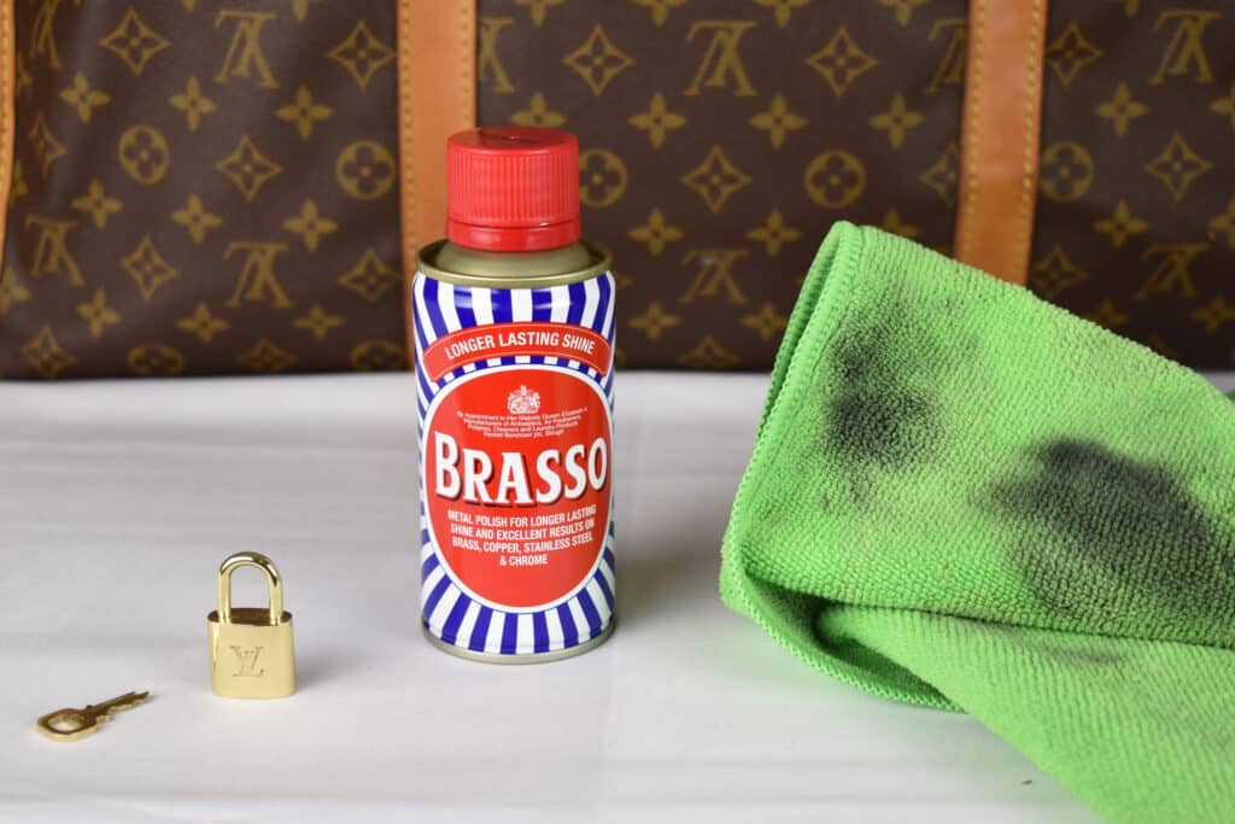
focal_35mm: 63
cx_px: 618
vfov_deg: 21.6
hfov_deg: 31.9
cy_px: 412
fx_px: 2161
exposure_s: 1/60
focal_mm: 42
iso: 320
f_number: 5
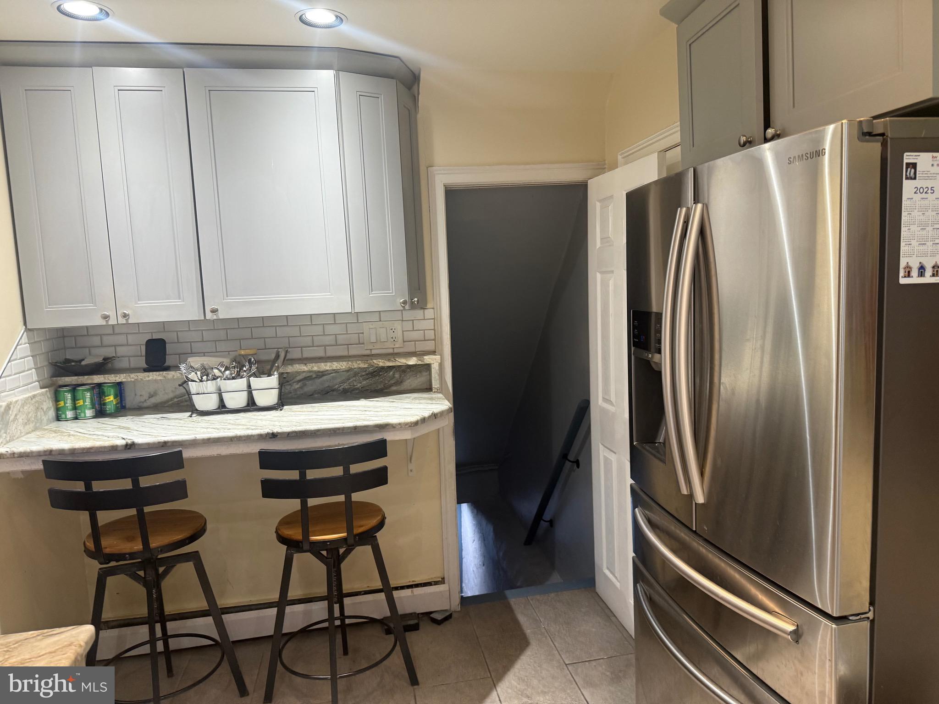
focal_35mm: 24
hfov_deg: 71.6
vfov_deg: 56.8
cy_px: 352
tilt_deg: -4.1
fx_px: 651
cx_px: 470
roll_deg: +2.6
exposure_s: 1/60
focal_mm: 6.76
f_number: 1.78
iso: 160
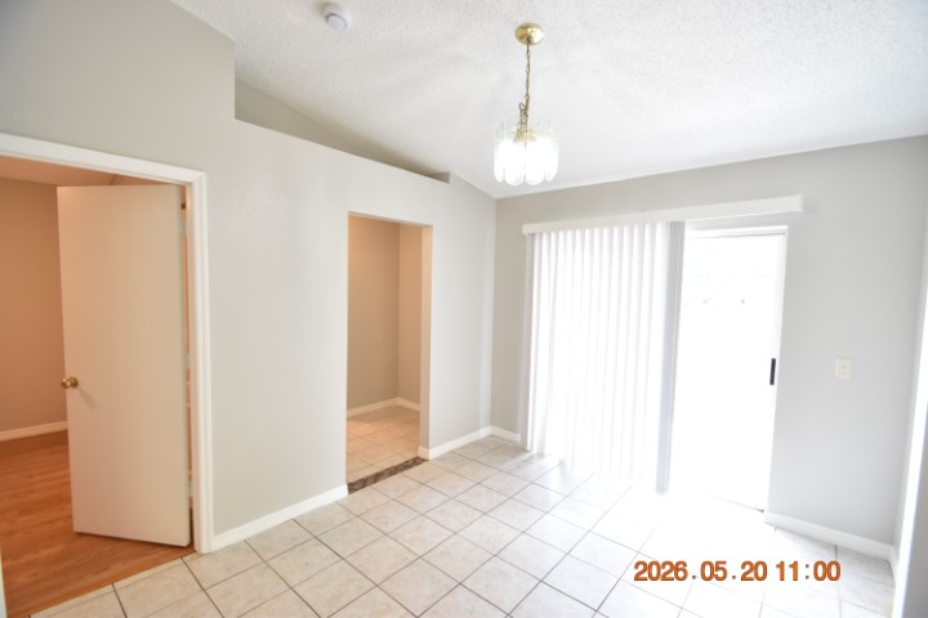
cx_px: 464
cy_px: 309
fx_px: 387
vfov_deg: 77.3
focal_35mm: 15
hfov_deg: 100.4
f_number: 3.5
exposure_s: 1/60
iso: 800
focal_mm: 10
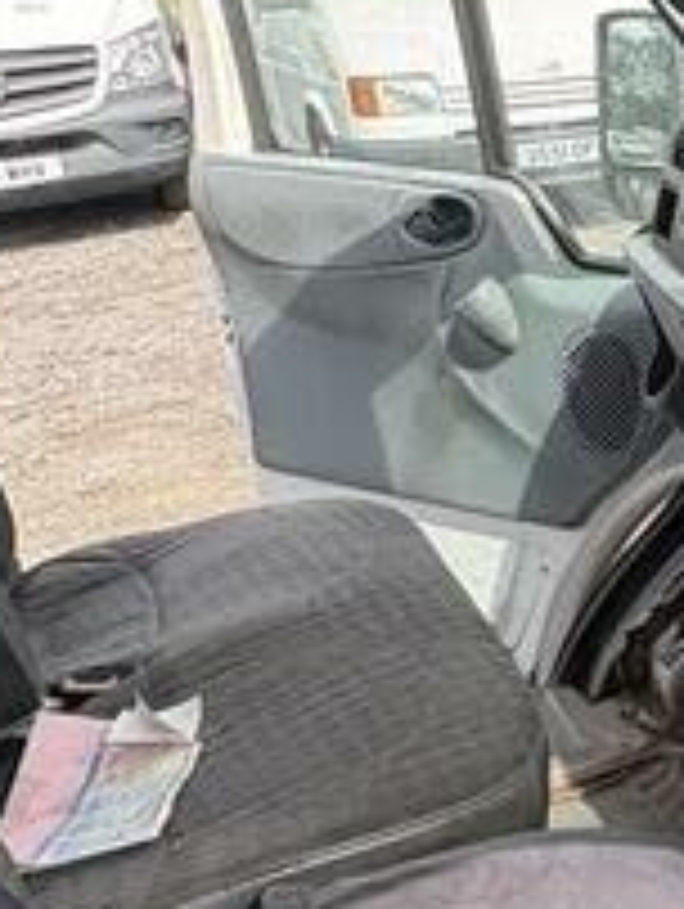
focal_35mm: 62
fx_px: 1630
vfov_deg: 31.2
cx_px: 945
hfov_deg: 21.0
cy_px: 464
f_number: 2.2
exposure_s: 1/321
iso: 40
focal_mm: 2.22
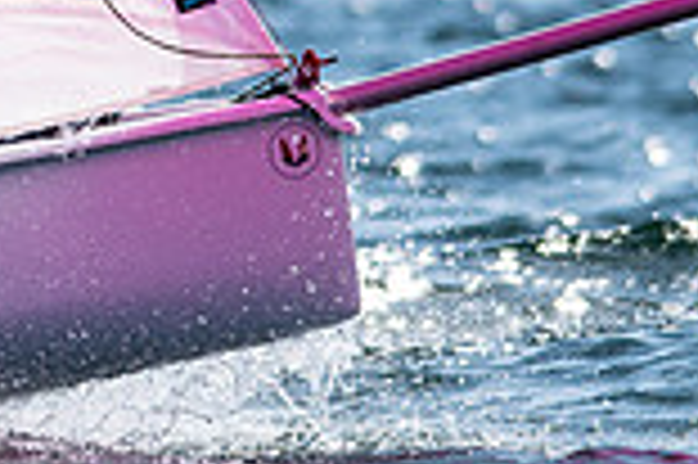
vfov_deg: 0.8
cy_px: -160
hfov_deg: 1.2
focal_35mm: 1687
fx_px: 32674
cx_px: -347
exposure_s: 1/4000
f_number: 5
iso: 200
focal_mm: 300
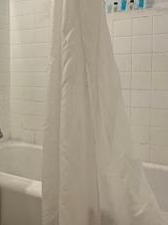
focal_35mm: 45
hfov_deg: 29.3
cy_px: 88
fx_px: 291
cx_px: -13
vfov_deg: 41.8
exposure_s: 1/120
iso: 200
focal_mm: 2.22
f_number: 2.2
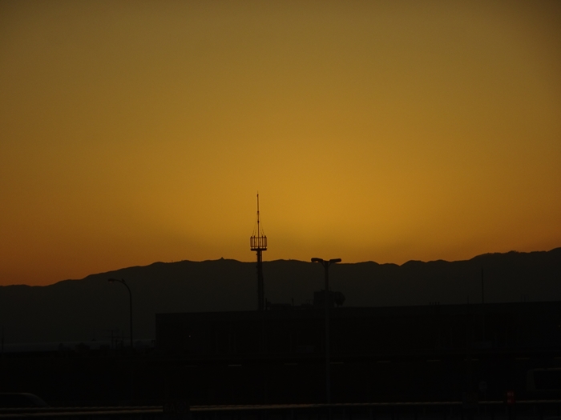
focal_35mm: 200
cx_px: 280
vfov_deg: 7.4
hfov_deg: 9.9
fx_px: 3241
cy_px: 210
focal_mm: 34.17
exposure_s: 1/640
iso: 80
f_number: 6.3
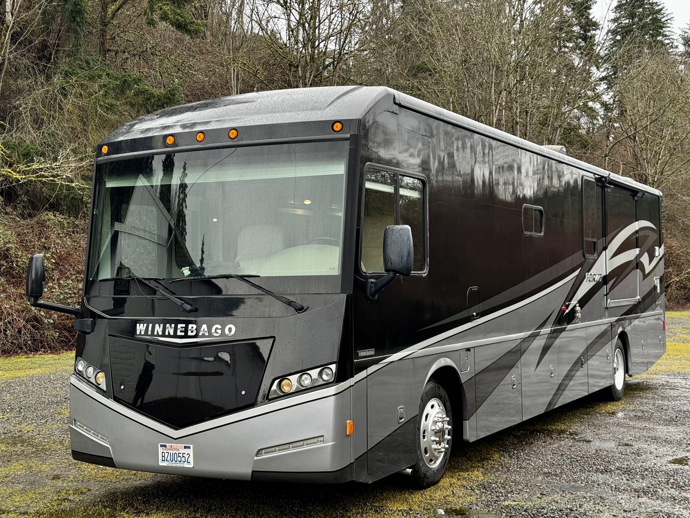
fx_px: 957
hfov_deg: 39.7
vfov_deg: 30.3
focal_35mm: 48
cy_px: 259
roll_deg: -0.1
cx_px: 345
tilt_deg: +1.5
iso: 64
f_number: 1.78
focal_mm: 6.76
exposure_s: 1/220
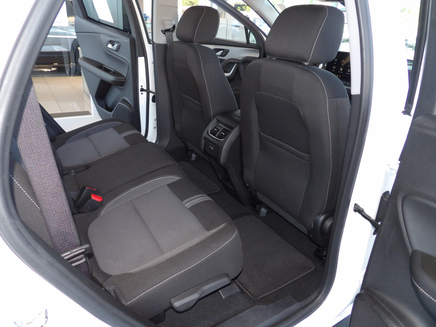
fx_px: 302
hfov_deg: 71.6
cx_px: 218
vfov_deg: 56.8
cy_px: 164
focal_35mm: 24
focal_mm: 4.3
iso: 200
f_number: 3.2
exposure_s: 1/33
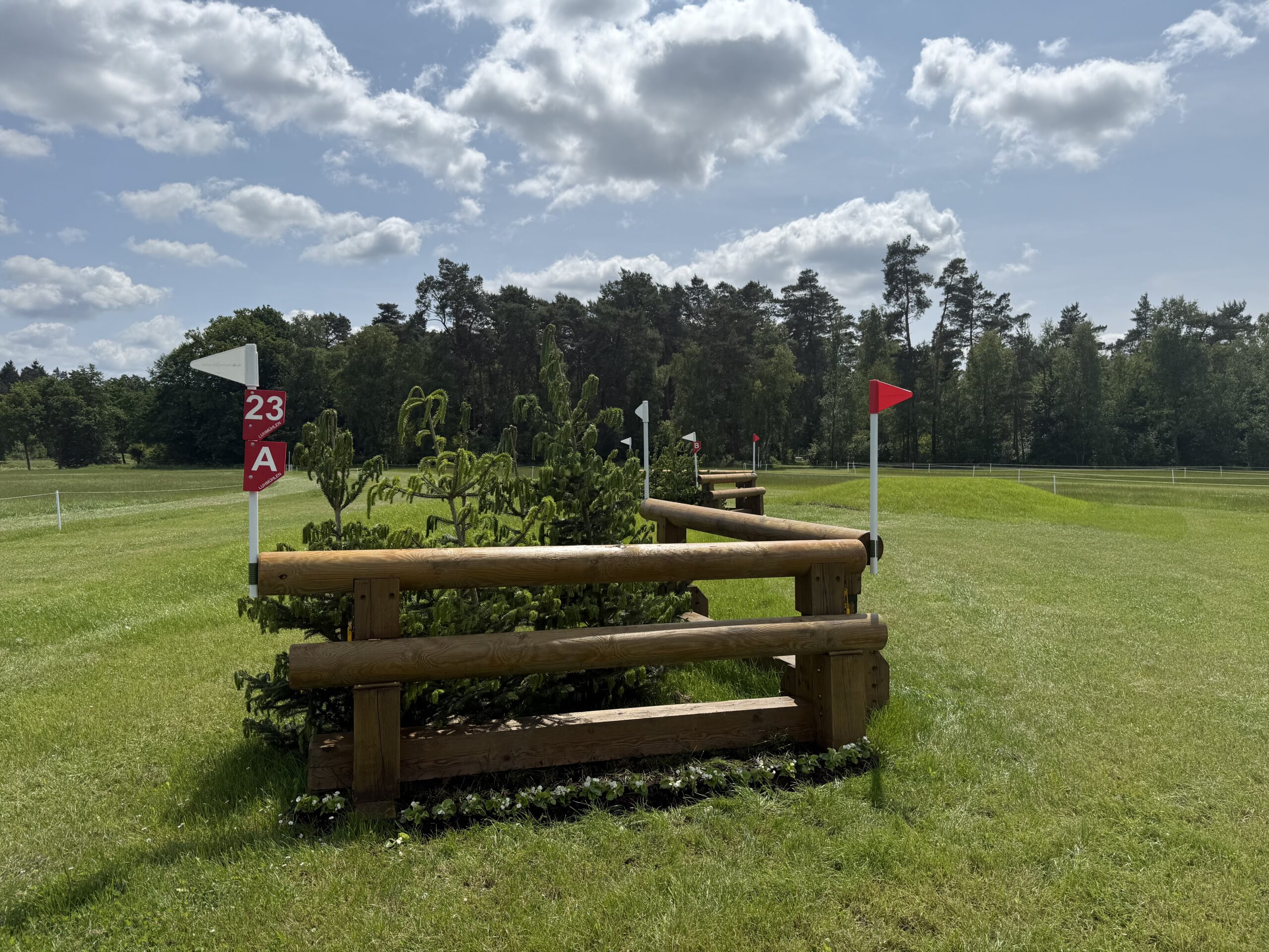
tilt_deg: -0.8
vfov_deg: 56.8
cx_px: 634
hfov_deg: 71.6
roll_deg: +0.8
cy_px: 476
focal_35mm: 24
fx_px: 880
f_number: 1.78
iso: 80
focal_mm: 6.76
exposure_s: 1/9091
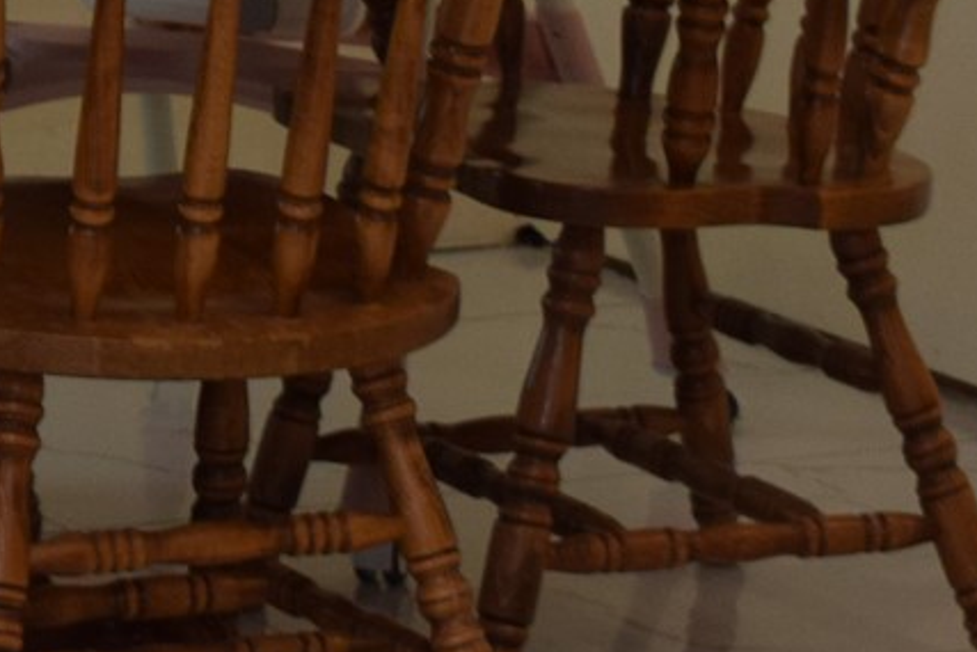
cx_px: -1043
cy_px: -556
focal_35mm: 244
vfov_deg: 5.5
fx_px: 6624
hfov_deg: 8.0
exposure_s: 1/125
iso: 400
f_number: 5.6
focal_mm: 32
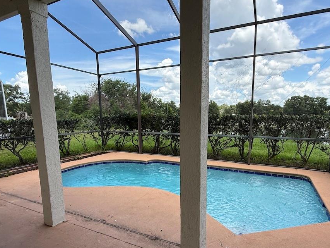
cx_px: 180
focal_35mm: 21
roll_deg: +1.3
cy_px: 147
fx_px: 200
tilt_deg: -7.9
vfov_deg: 63.0
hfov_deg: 78.8
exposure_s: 1/717
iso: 50
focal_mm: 2.22
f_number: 2.2
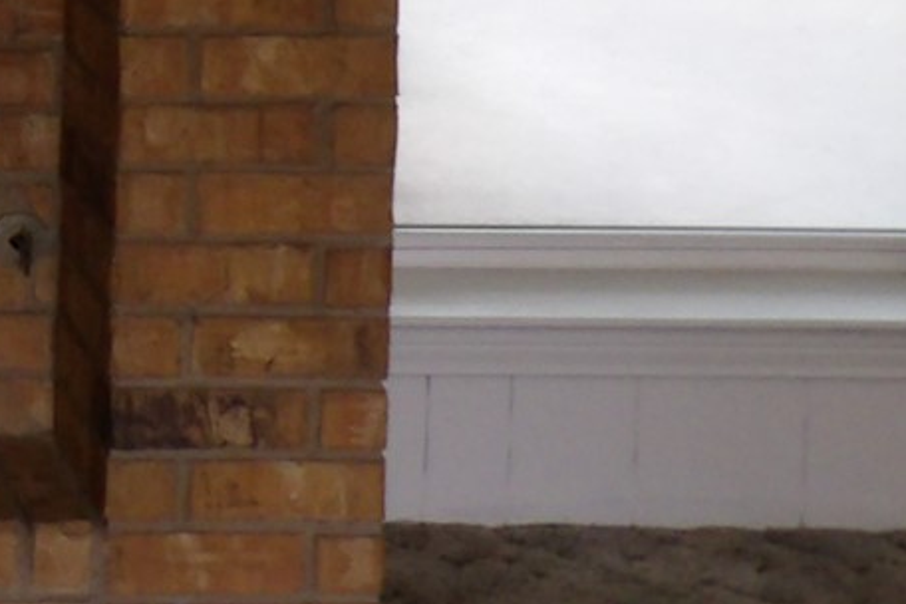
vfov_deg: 10.9
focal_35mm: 112
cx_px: -505
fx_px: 2818
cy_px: -685
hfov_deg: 16.4
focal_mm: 4.3
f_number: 3.2
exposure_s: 1/33
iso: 194
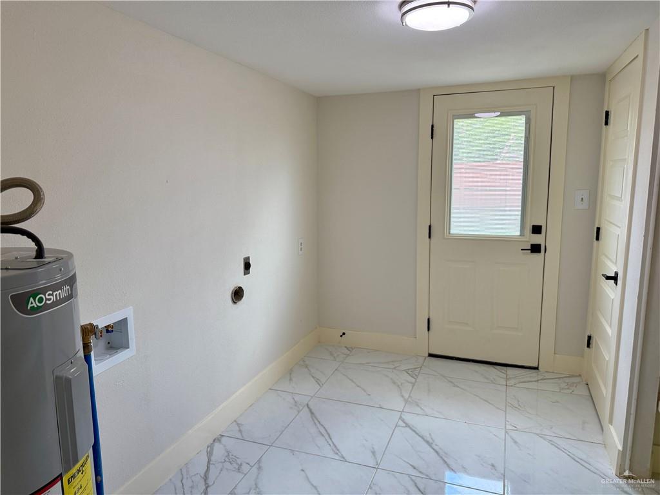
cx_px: 330
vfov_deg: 56.8
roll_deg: +0.5
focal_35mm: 24
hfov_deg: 71.6
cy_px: 248
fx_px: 458
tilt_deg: -9.0
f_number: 1.78
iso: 125
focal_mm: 6.76
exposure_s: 1/240
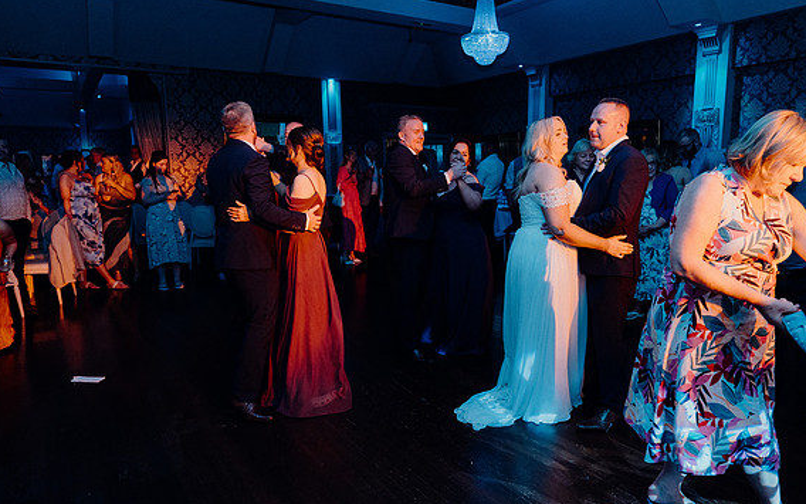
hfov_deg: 72.5
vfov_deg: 49.3
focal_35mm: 25
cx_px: 404
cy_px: 261
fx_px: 549
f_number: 3.5
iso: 2500
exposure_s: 1/160
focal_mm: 24
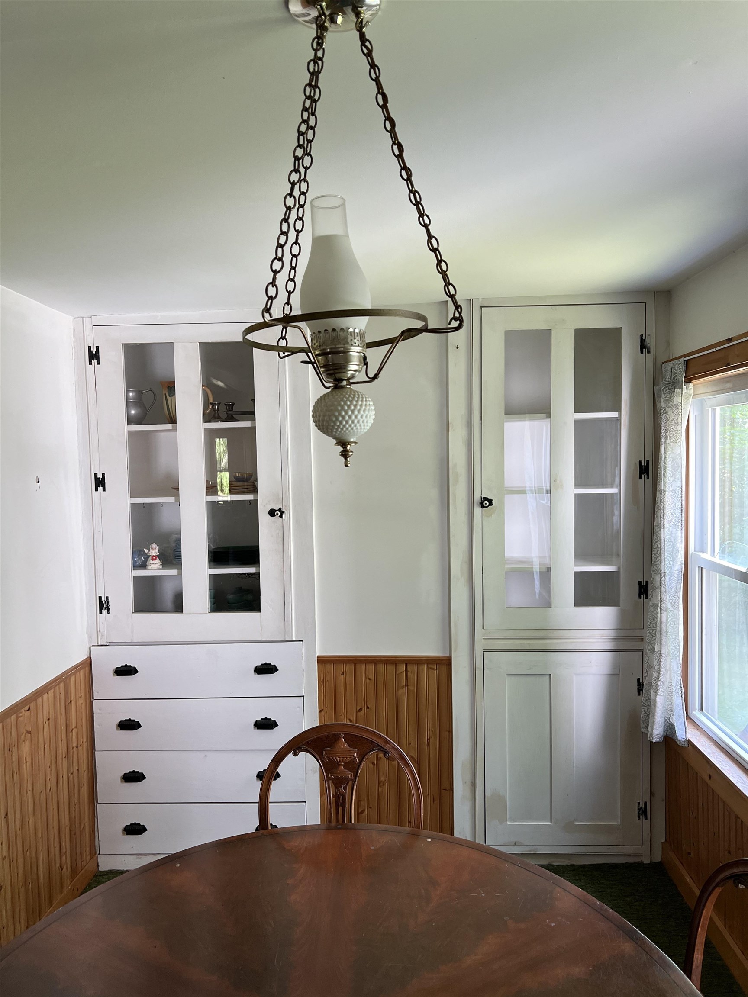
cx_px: 374
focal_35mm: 26
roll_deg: +2.7
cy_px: 498
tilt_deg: -3.6
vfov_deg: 67.3
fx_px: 749
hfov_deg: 53.1
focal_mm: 5.7
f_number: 1.5
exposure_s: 1/121
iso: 125
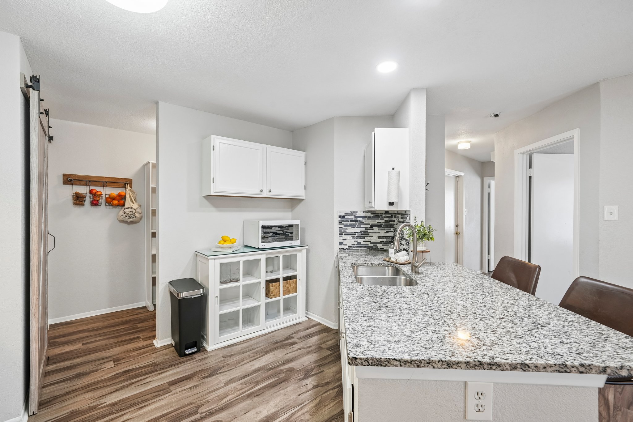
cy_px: 211
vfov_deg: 77.3
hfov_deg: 100.4
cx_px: 316
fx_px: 264
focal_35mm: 15
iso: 800
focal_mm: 15
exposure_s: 1/20
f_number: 8
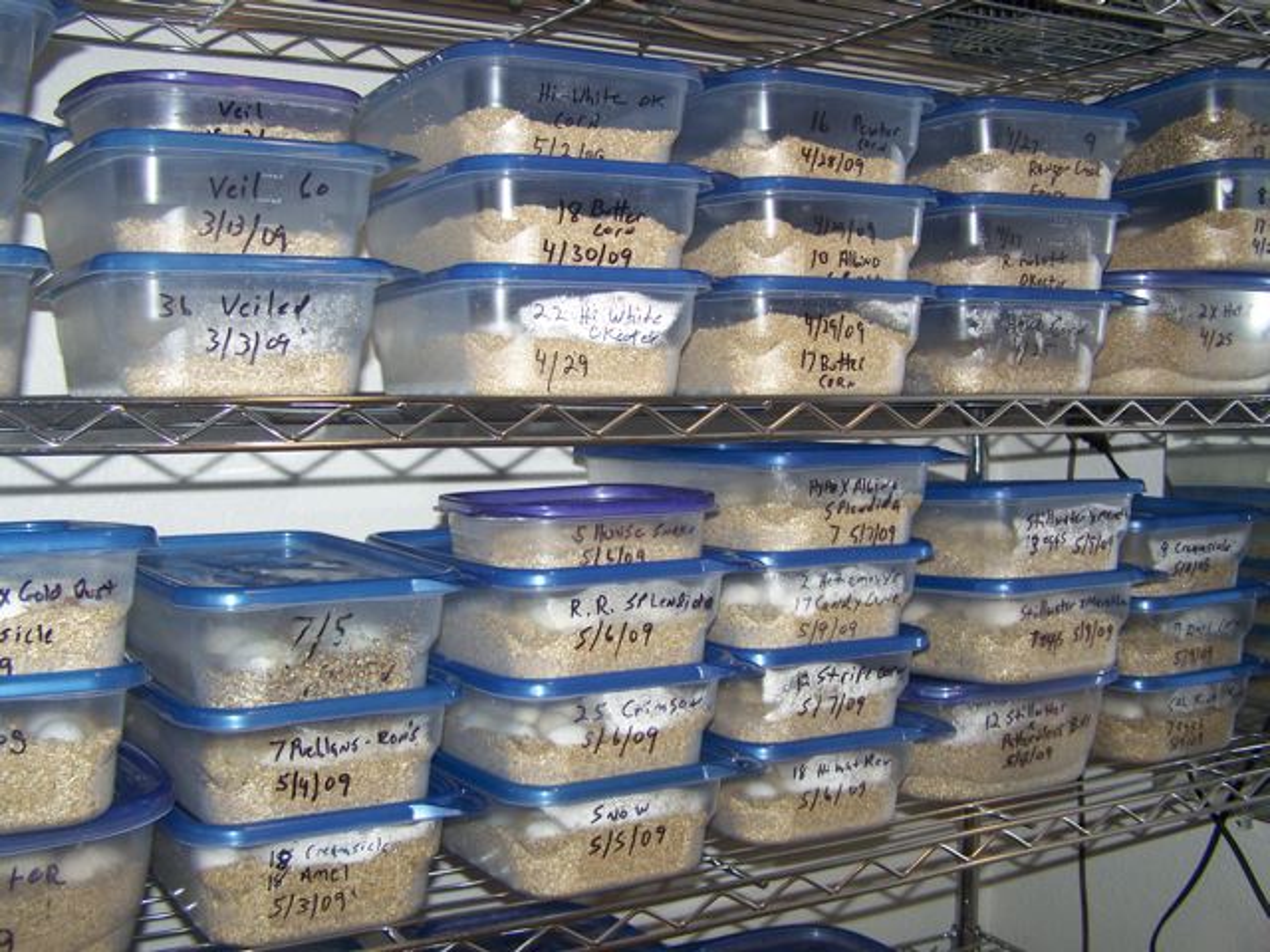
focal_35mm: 38
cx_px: 635
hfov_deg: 49.0
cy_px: 476
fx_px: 1394
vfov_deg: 37.7
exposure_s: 1/60
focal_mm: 6.3
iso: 80
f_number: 2.8
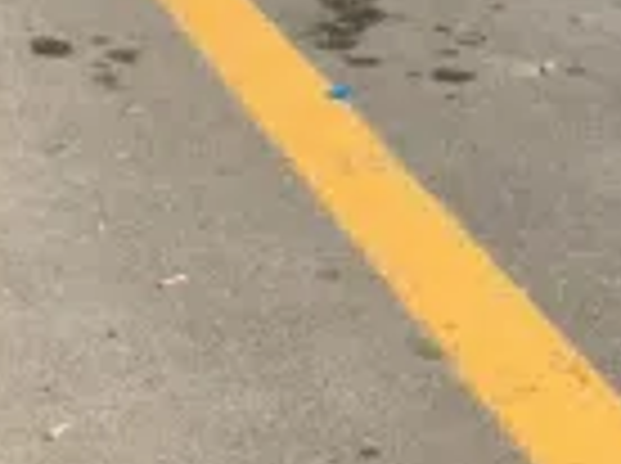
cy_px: -311
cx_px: 396
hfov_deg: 13.1
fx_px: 2704
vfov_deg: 9.4
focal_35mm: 151
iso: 16
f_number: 2.4
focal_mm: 6
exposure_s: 1/978
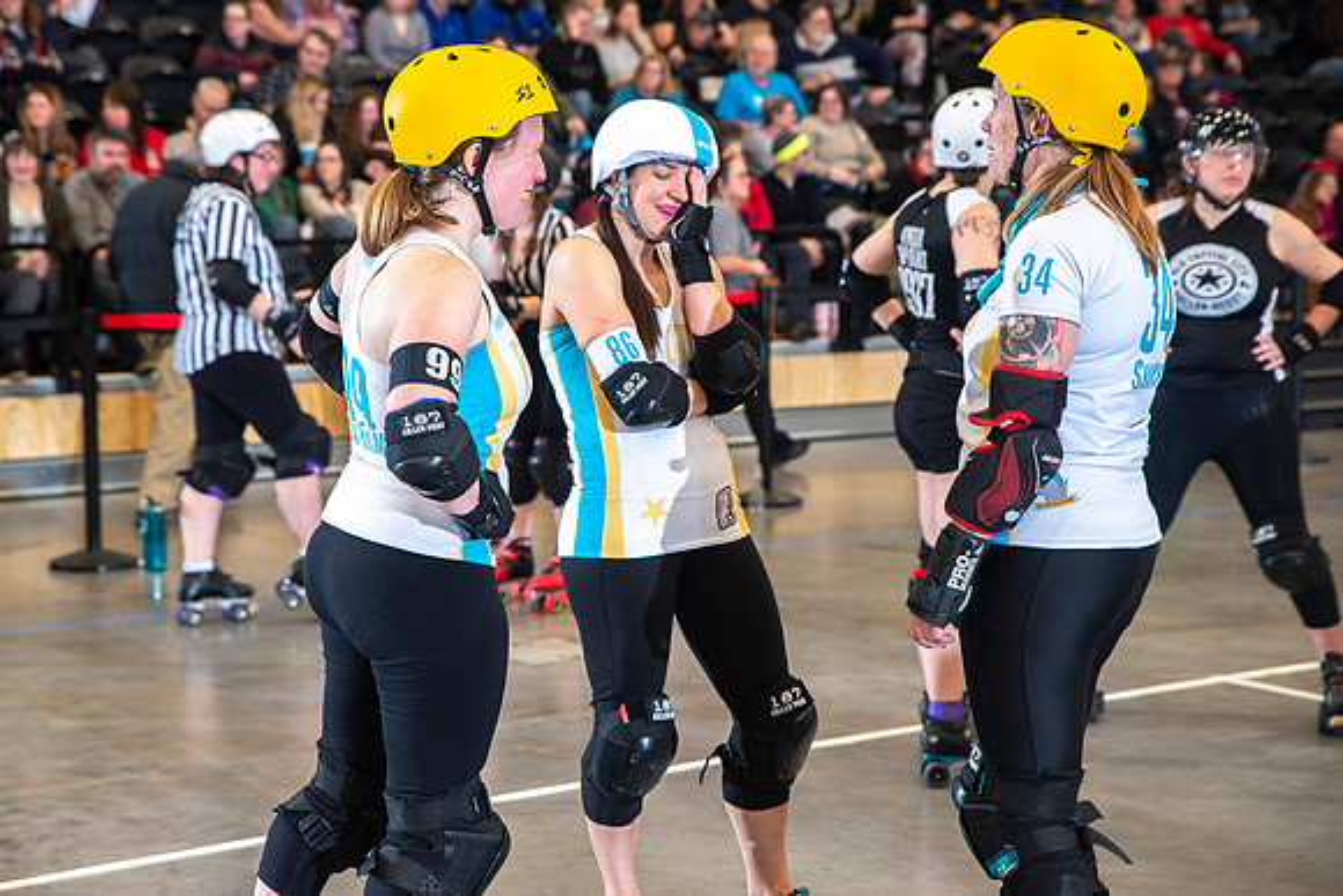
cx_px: 603
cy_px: 402
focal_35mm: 77
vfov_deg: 17.7
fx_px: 2880
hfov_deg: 26.2
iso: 500
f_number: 4.5
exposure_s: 1/160
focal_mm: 70
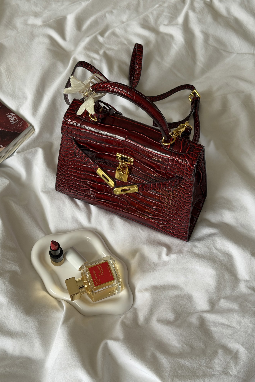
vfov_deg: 39.6
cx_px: 112
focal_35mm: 50
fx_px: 531
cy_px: 191
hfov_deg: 27.0
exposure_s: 1/60
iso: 125
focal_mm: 6.76
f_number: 1.78
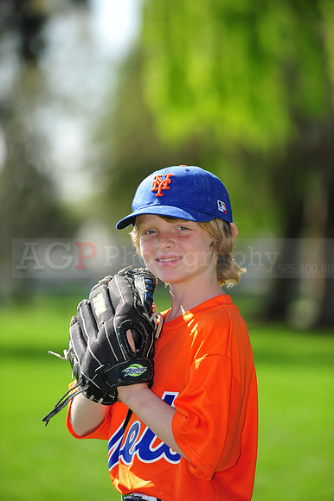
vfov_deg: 10.3
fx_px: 2786
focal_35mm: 200
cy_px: 250
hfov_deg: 6.9
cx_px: 167
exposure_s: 1/800
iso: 200
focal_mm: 200
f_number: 4.5
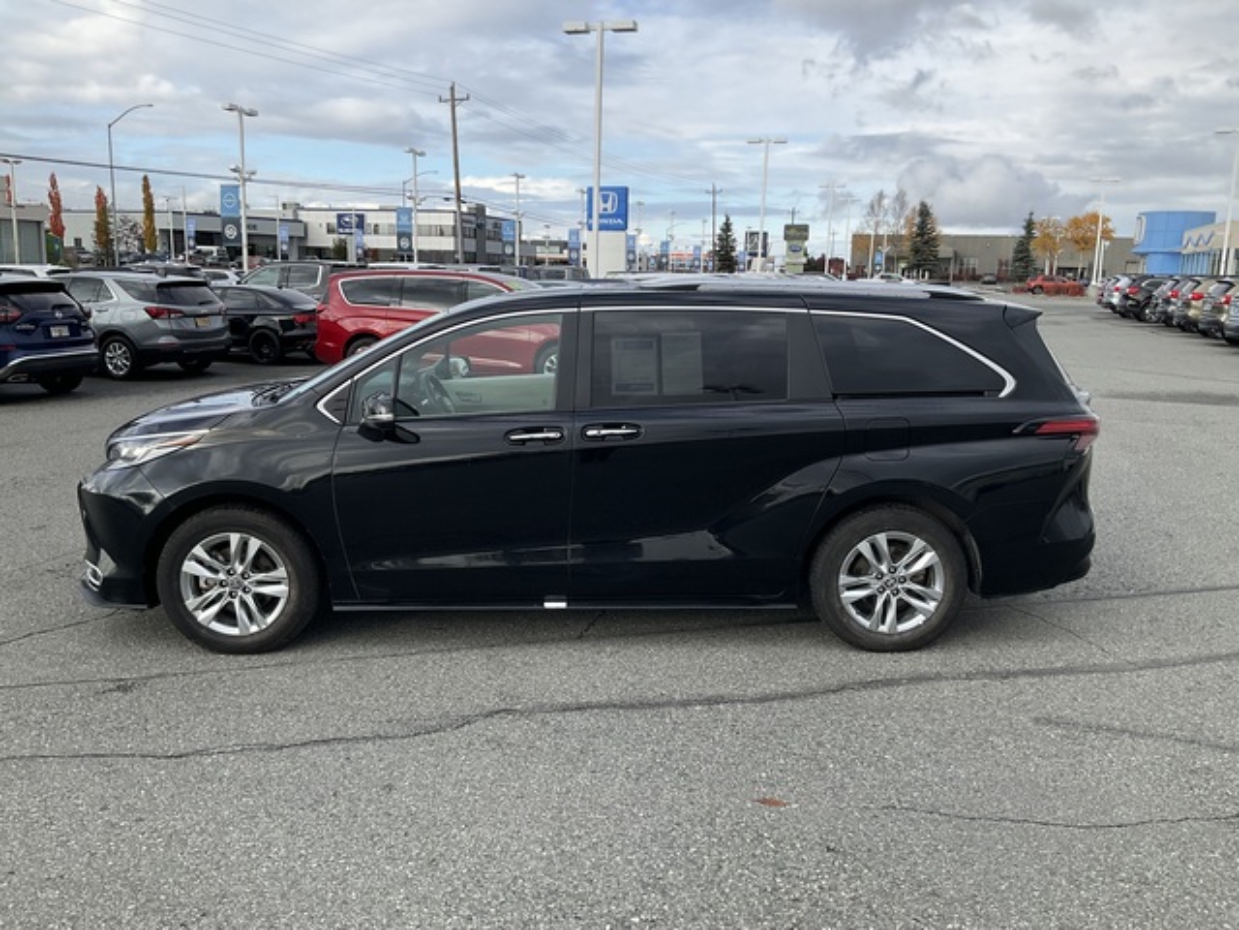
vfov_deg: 48.2
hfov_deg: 61.7
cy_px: 465
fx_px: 1038
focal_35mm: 29
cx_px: 620
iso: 25
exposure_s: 1/869
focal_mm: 3
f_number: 1.8
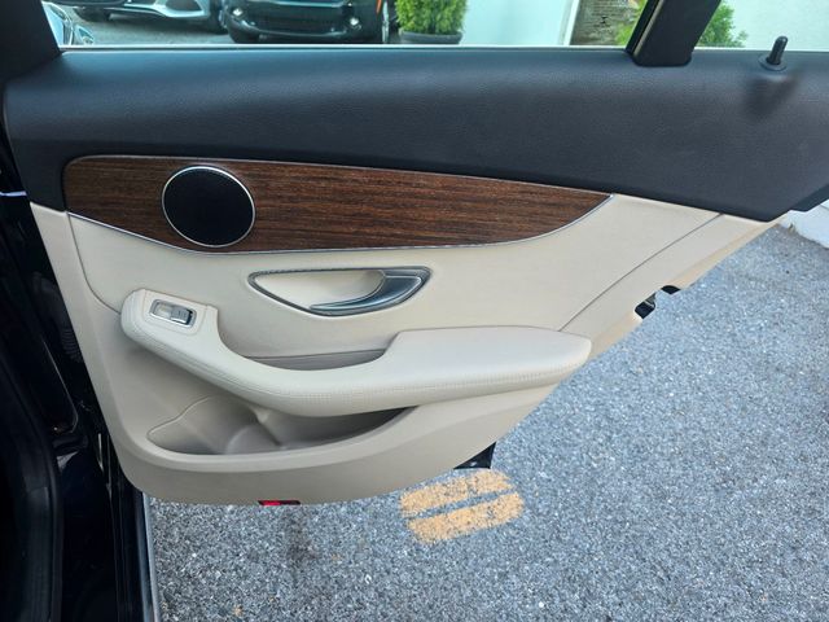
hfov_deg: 73.9
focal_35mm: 23
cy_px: 311
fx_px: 551
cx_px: 414
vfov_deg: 58.9
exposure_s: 1/120
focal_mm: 6.3
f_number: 1.7
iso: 100
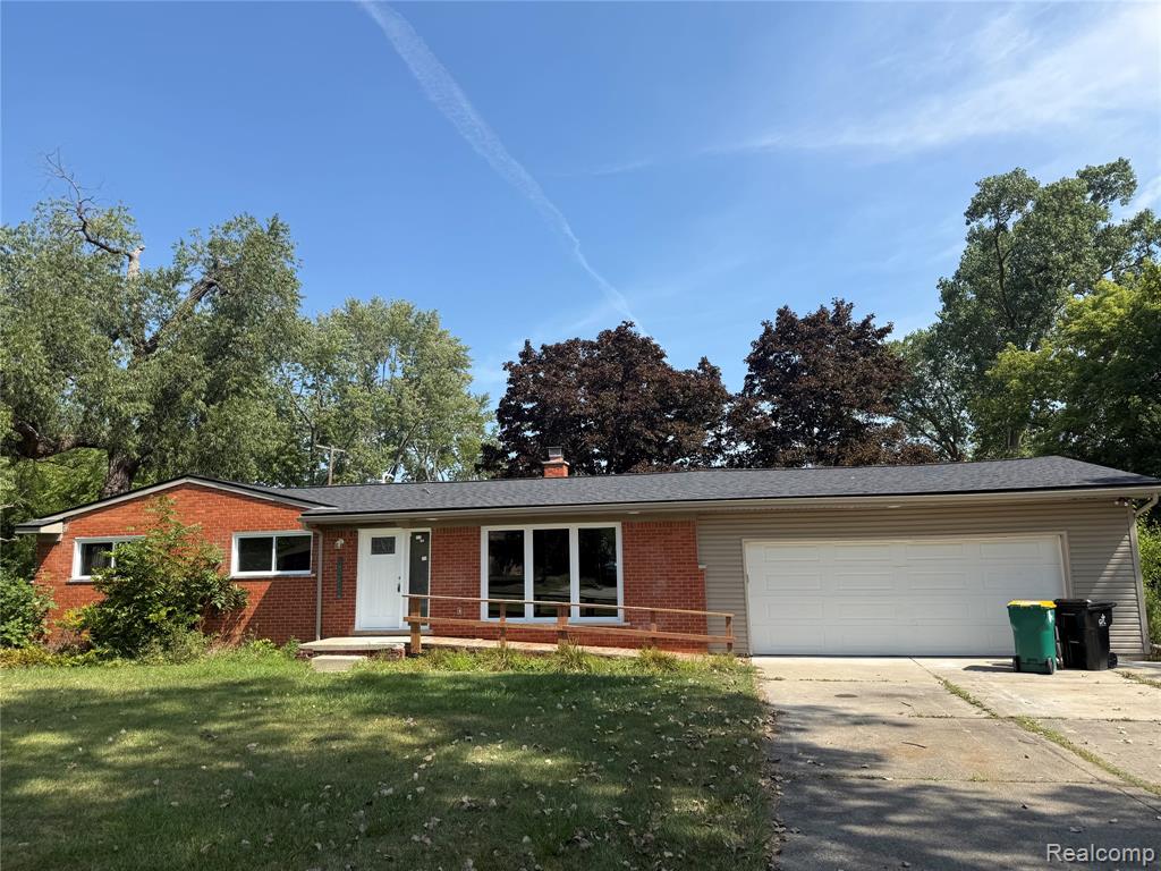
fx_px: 805
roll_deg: +0.9
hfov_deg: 71.6
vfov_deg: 56.8
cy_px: 436
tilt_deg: +8.7
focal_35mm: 24
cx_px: 580
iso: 80
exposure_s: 1/2370
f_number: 1.78
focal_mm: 6.76
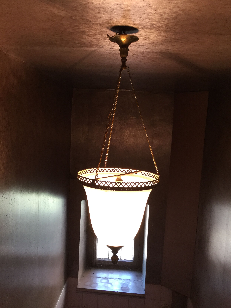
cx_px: 116
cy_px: 154
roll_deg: -4.3
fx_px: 276
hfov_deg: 45.4
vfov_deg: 58.4
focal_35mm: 31
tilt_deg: -5.7
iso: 80
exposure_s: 1/33
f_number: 2.4
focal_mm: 3.3
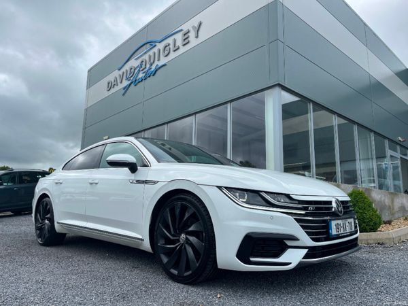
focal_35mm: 26
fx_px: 306
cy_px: 153
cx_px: 204
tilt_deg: +9.8
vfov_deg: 53.1
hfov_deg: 67.3
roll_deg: -1.4
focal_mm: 5.1
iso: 50
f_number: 1.6
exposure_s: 1/2137
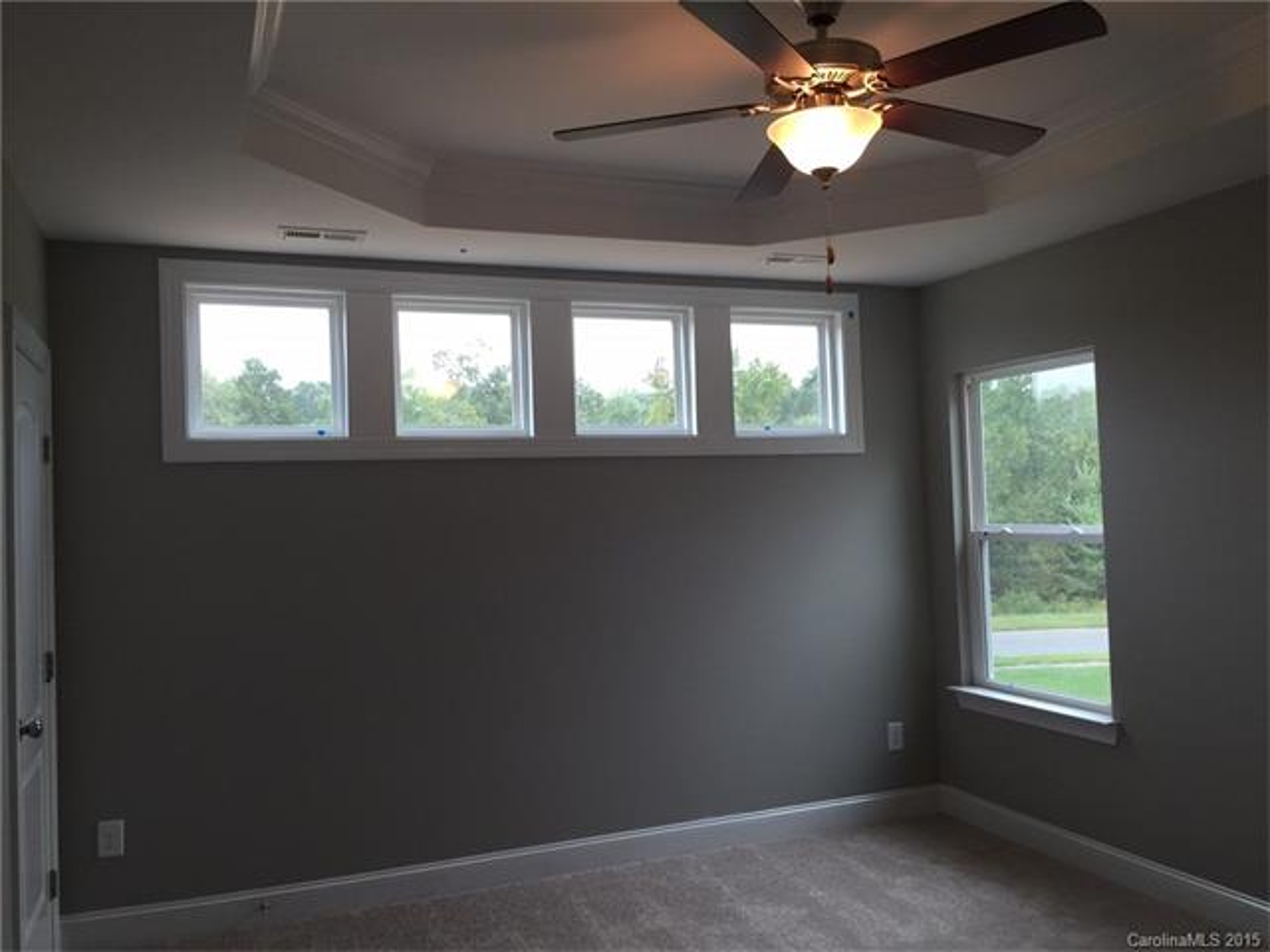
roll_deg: +1.5
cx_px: 635
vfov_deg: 48.2
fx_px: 1064
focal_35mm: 29
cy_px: 476
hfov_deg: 61.7
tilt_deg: +2.1
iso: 32
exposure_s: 1/40
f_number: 2.2
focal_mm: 4.15
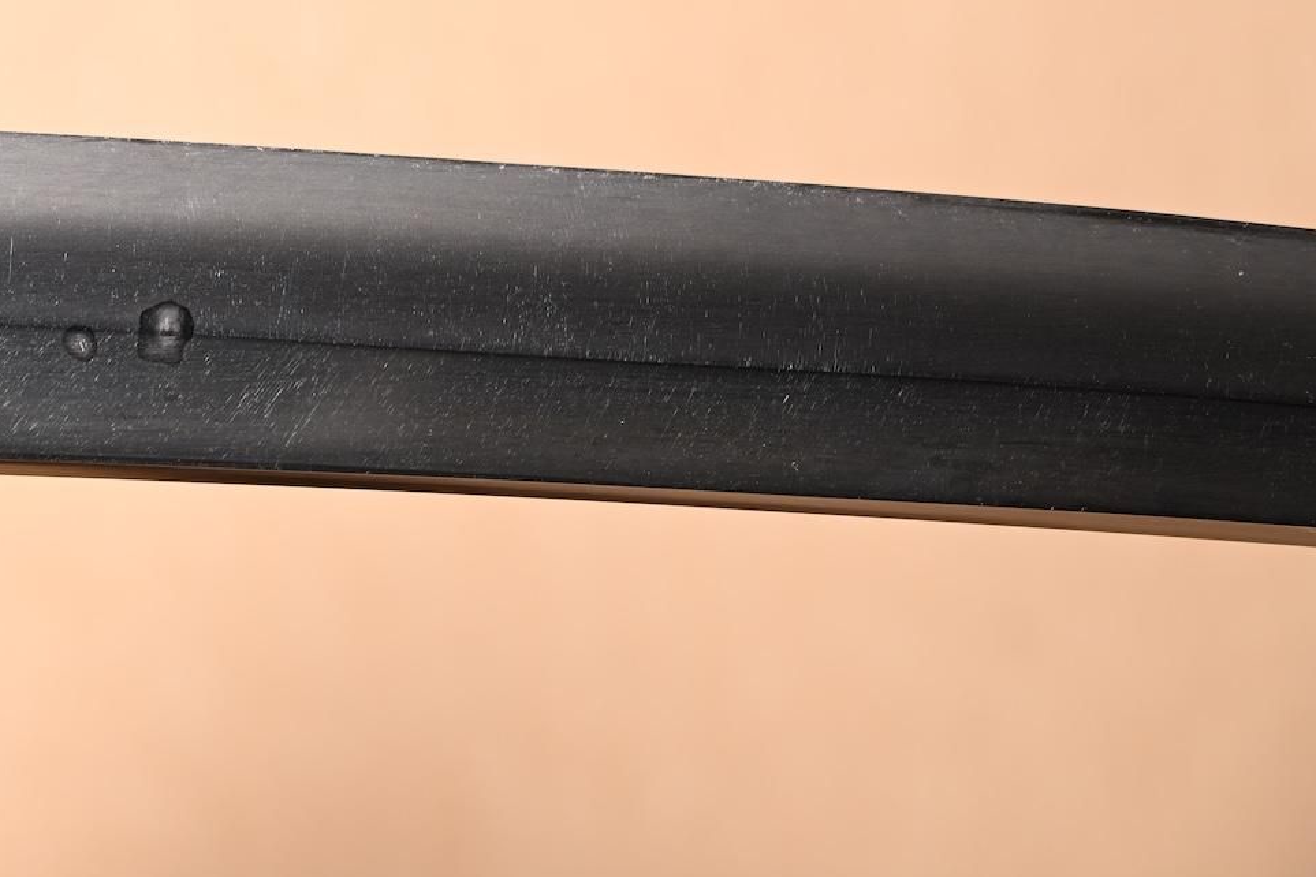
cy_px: 277
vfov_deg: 8.7
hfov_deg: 13.1
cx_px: 426
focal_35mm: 157
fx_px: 5739
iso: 100
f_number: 5.3
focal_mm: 72
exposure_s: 1/2
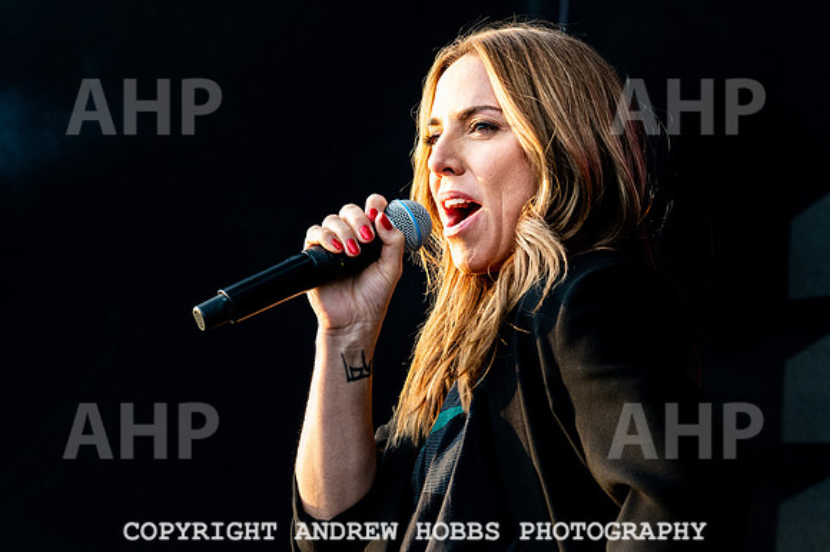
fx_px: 5570
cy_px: 259
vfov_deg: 5.7
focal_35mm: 242
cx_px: 502
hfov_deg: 8.5
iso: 4500
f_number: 5.6
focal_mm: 200
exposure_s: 1/640
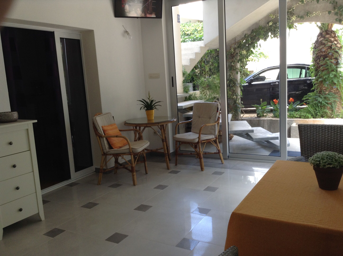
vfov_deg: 42.8
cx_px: 172
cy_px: 128
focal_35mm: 33
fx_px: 327
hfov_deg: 55.4
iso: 32
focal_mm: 3.3
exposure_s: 1/33
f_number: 2.4
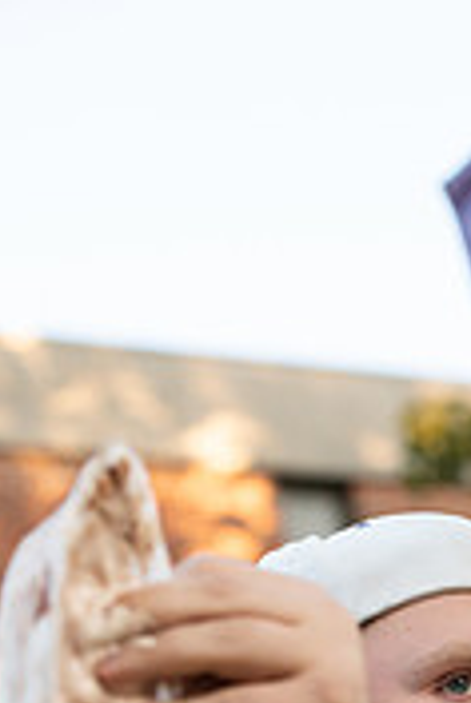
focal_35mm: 199
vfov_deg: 10.2
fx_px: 3890
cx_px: 531
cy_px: 771
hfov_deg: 6.9
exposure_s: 1/400
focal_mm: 78
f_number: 4.5
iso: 800
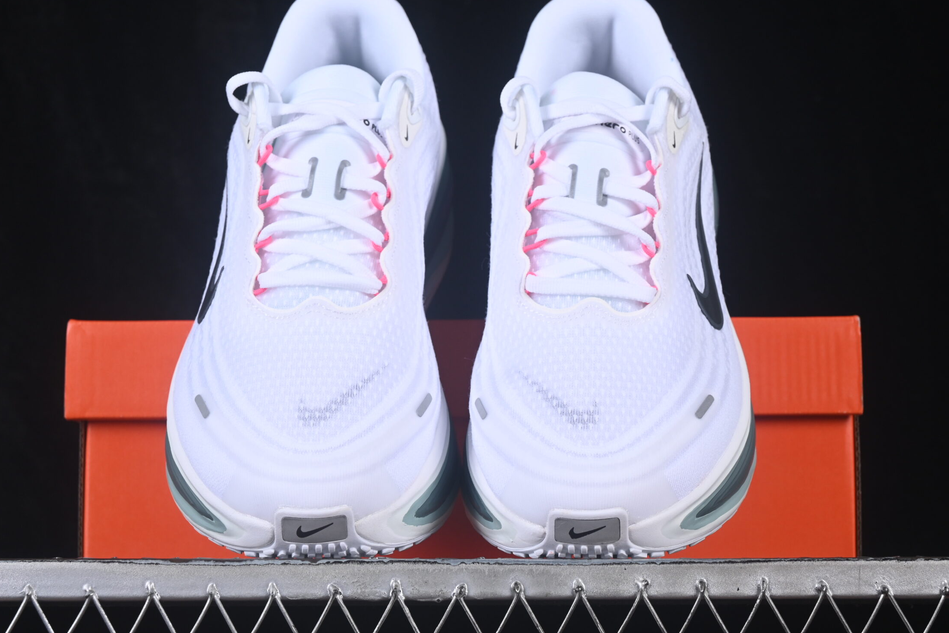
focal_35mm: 87
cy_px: 331
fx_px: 2293
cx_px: 470
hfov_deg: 23.4
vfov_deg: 15.7
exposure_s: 1/80
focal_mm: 50
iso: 160
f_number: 8
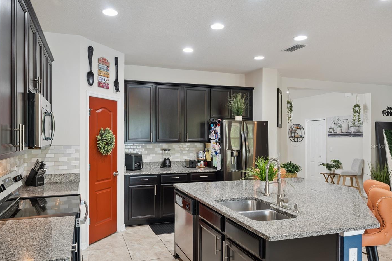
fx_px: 271
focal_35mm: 25
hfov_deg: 71.4
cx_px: 172
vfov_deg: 51.3
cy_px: 146
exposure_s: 1/8
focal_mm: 21.8
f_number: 10
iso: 800
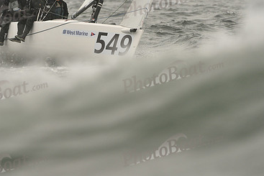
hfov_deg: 3.3
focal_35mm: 632
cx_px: 86
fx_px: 4636
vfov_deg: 2.2
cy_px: 48
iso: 400
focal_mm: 400
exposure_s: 1/1250
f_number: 7.1
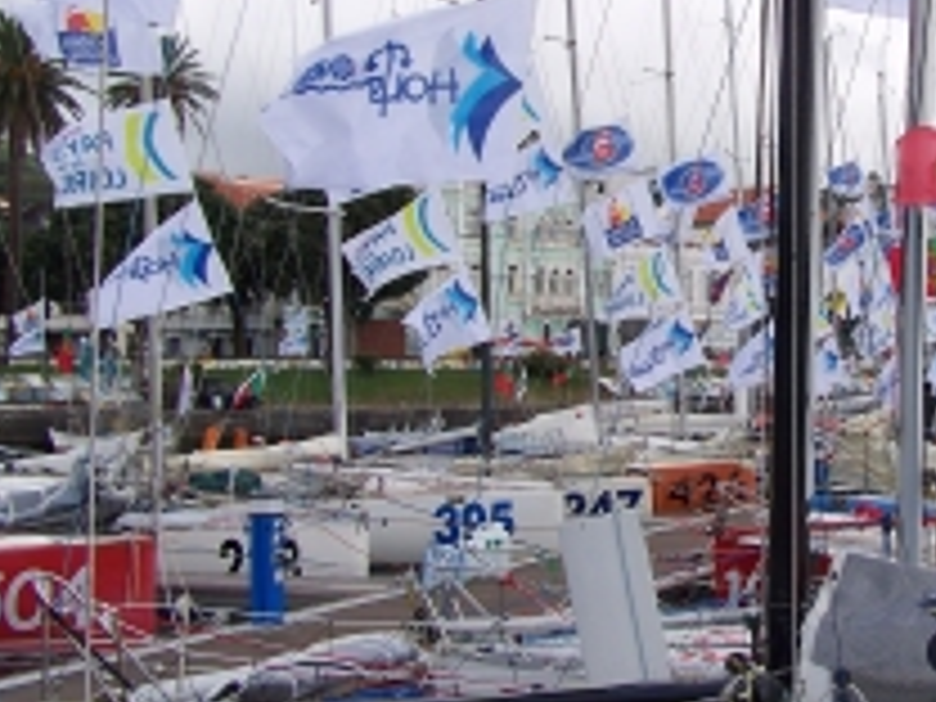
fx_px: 1974
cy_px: 248
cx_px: 837
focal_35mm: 73
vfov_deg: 20.1
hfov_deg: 25.8
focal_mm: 6.3
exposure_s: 1/320
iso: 64
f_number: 4
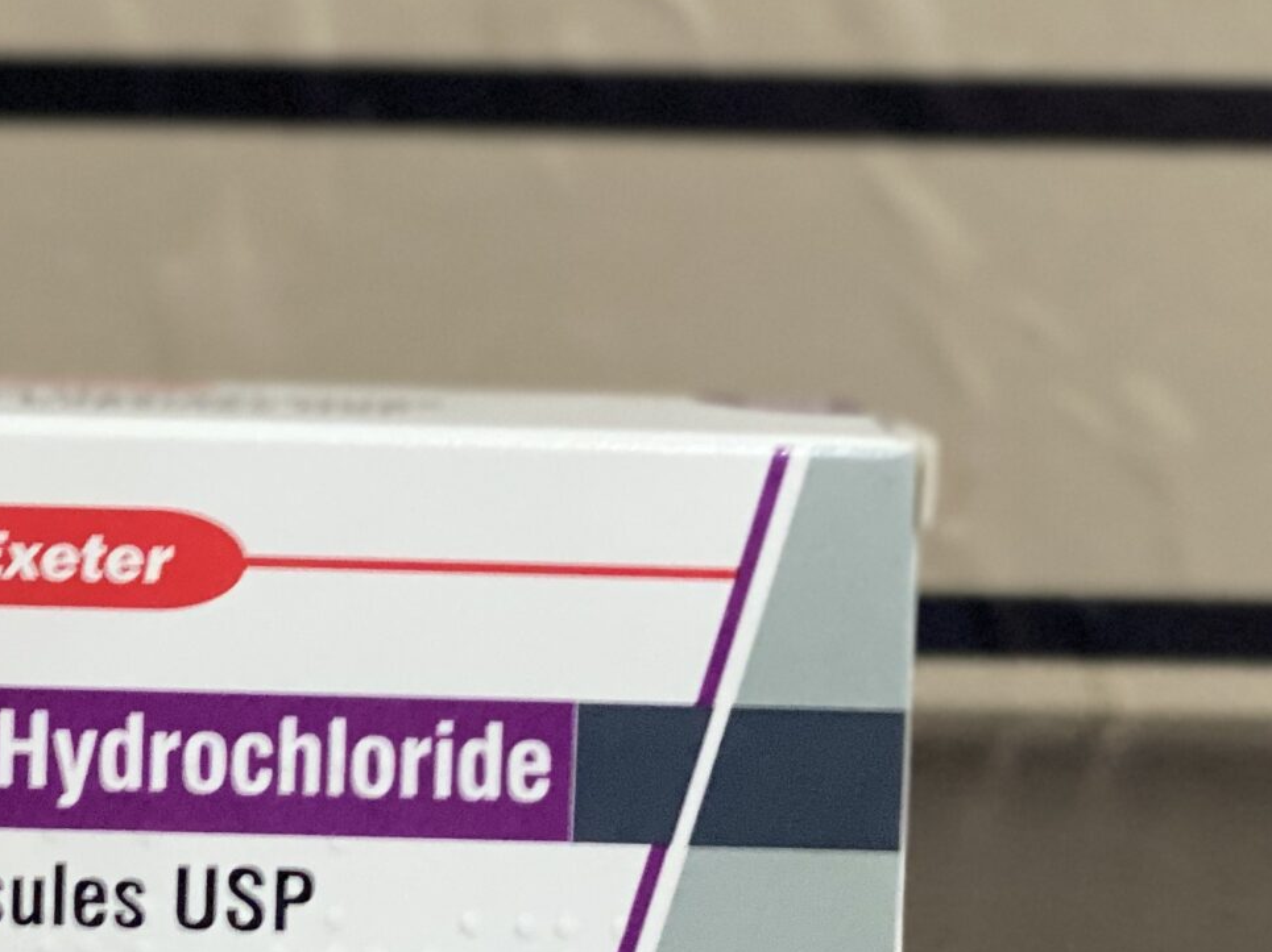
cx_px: -12
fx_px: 5069
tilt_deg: -8.5
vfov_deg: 10.7
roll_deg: -1.9
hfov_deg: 14.1
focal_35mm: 138
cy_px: 852
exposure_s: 1/40
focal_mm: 6
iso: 250
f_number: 2
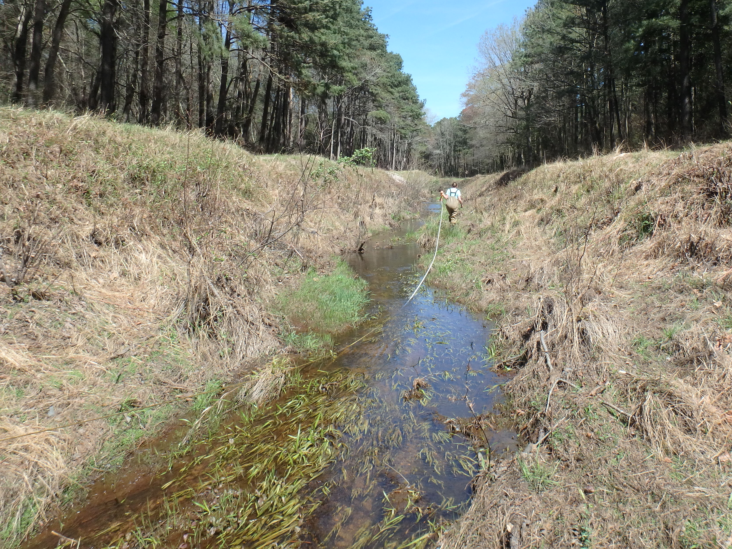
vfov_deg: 47.8
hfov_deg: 61.0
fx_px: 613
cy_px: 211
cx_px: 449
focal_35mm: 29
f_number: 3.5
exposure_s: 1/800
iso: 125
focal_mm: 3.7
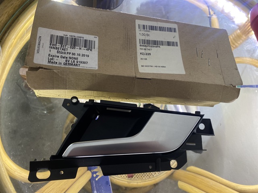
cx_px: 129
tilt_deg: -66.6
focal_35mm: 26
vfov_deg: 53.0
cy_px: 96
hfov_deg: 67.3
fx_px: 194
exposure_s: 1/50
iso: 200
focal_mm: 4.25
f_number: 1.8
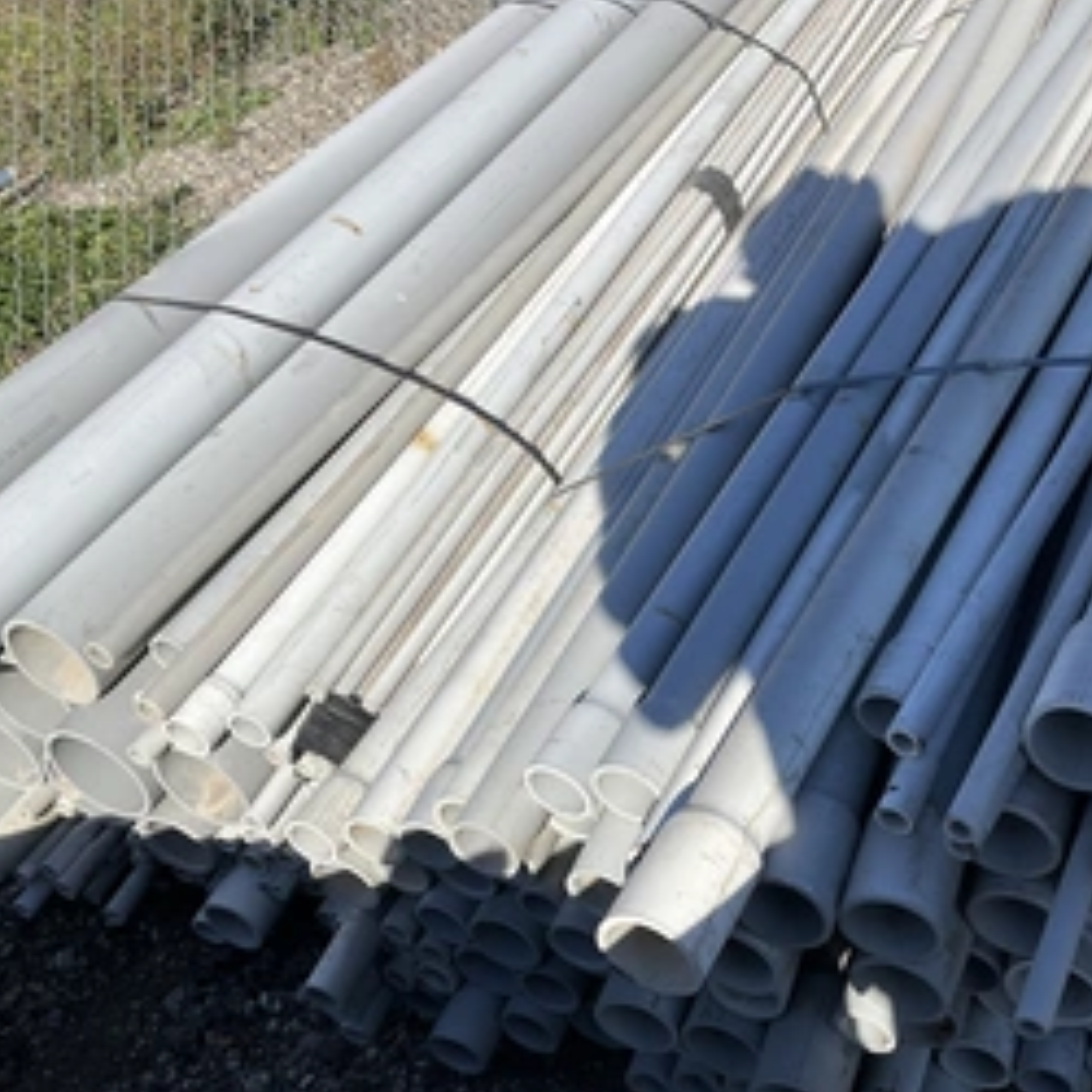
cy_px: 651
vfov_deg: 40.8
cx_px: 642
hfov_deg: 40.8
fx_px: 1463
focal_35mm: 41
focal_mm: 3
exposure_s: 1/1912
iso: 25
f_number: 1.8
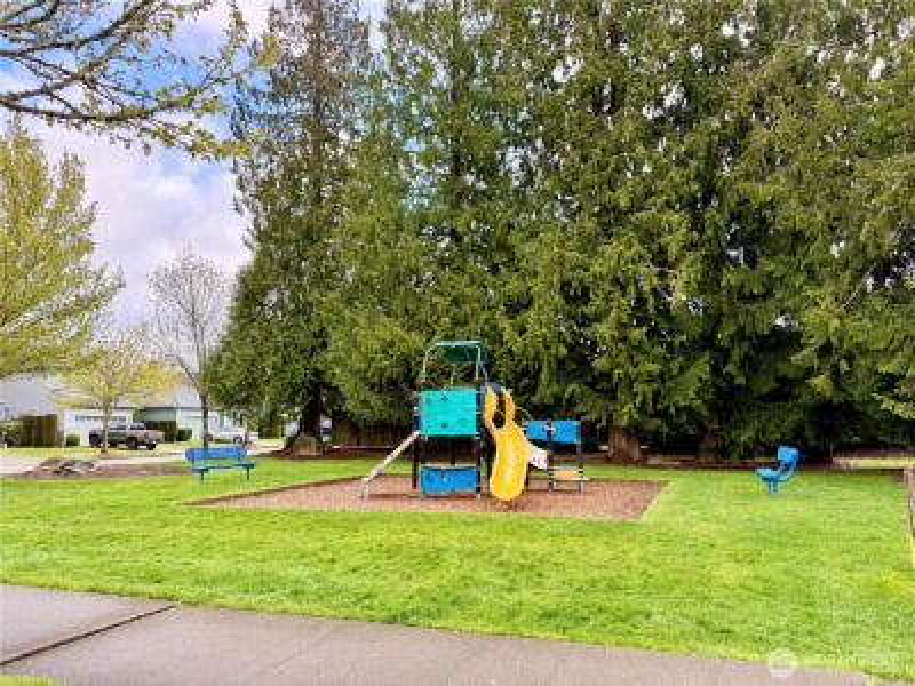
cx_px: 458
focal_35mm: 24
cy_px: 343
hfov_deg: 71.6
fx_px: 634
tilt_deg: +7.2
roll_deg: +0.5
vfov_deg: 56.8
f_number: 1.78
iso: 100
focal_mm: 6.76
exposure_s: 1/878
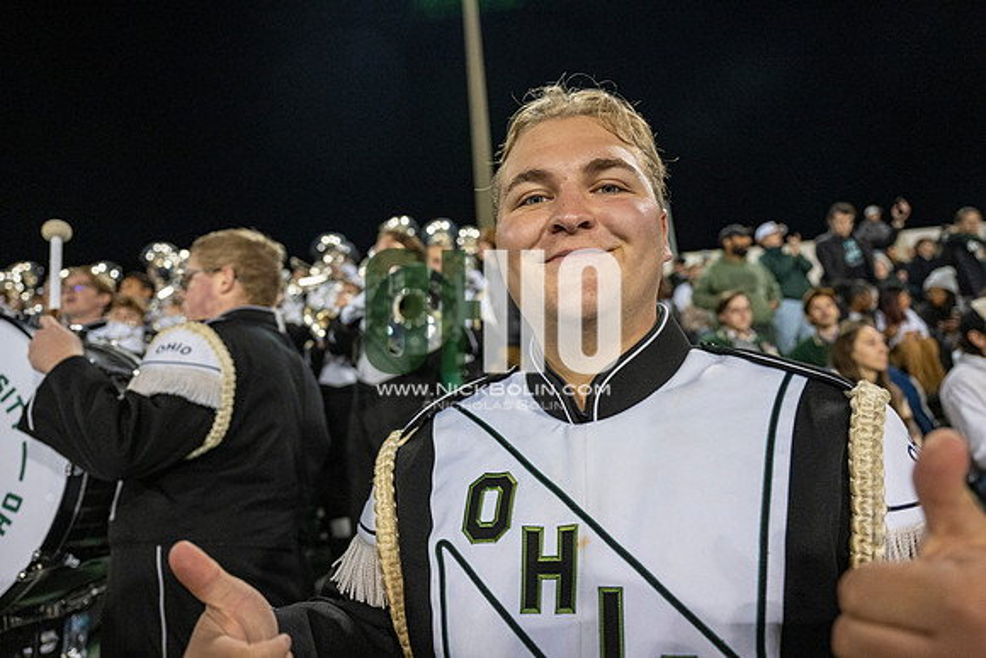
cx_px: 493
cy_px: 329
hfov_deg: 71.5
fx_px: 685
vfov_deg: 51.3
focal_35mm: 25
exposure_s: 1/500
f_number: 3.2
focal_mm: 25
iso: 2000
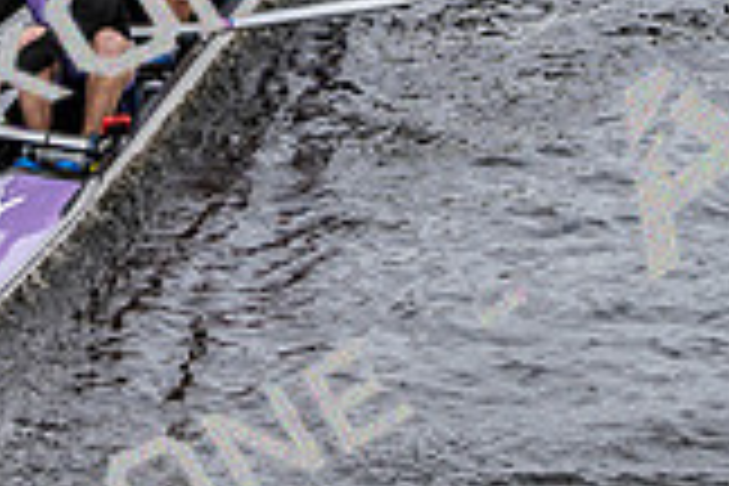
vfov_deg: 1.9
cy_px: -146
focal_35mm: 716
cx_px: 238
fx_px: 14498
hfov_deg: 2.9
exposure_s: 1/2000
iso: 250
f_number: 2.8
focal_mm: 200
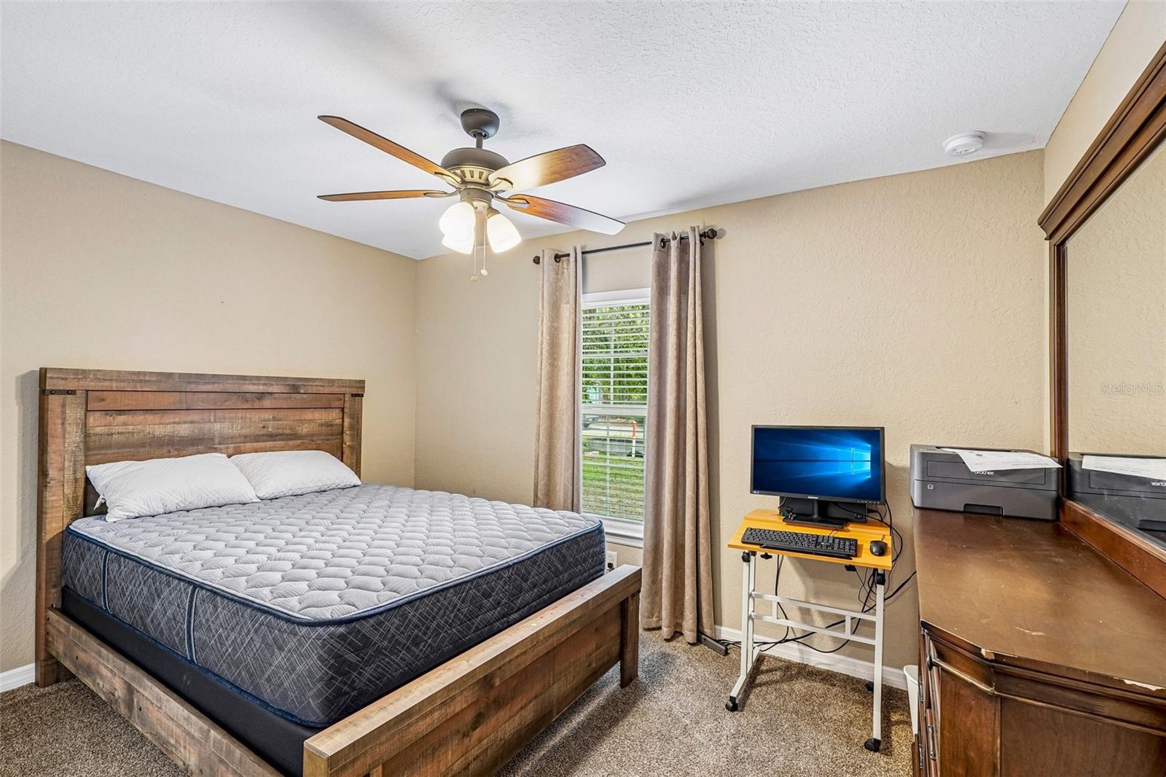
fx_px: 518
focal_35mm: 16
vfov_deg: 73.7
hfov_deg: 96.7
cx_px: 583
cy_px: 388
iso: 400
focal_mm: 16
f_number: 8
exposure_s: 1/4
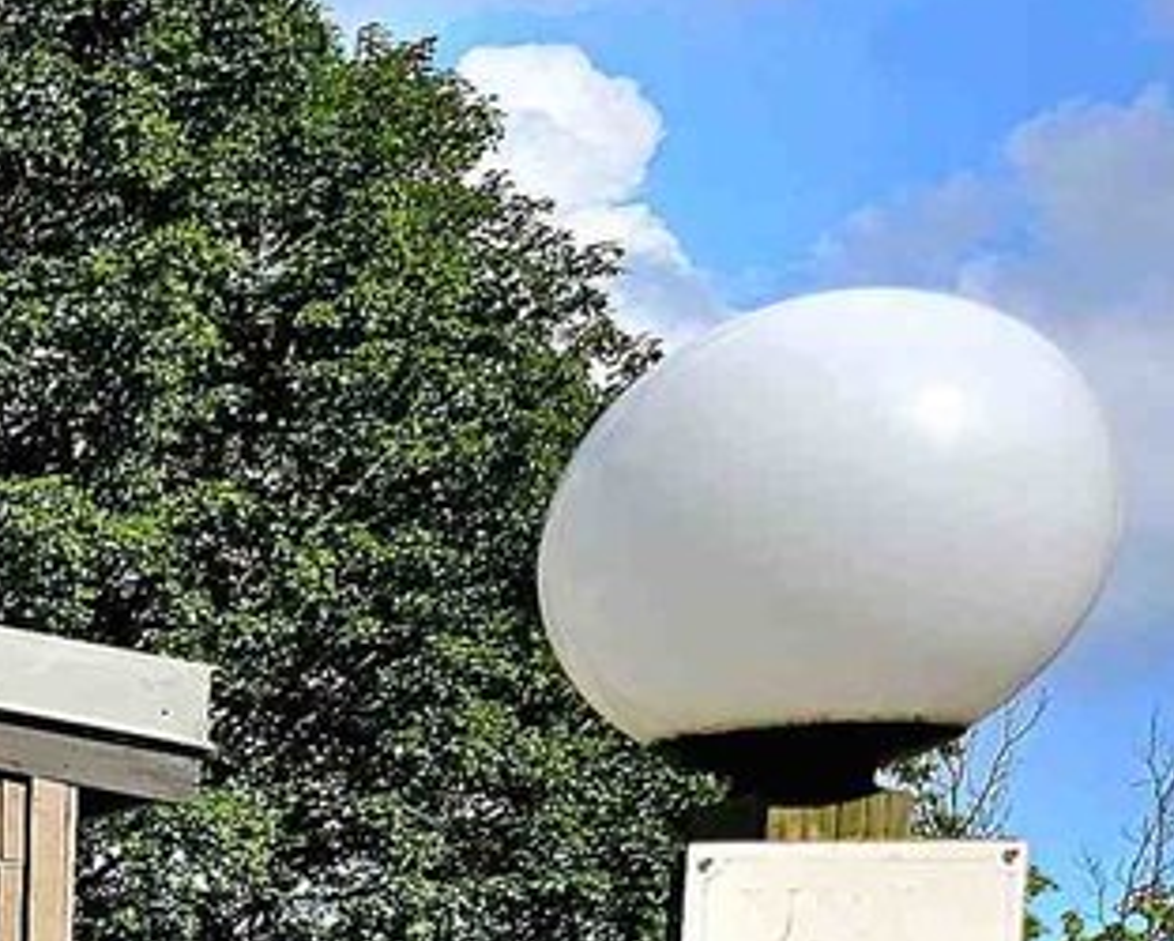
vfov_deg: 12.0
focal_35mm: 115
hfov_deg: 13.8
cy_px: 1882
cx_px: -1291
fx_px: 3998
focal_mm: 6.3
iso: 10
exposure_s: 1/1000
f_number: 1.7
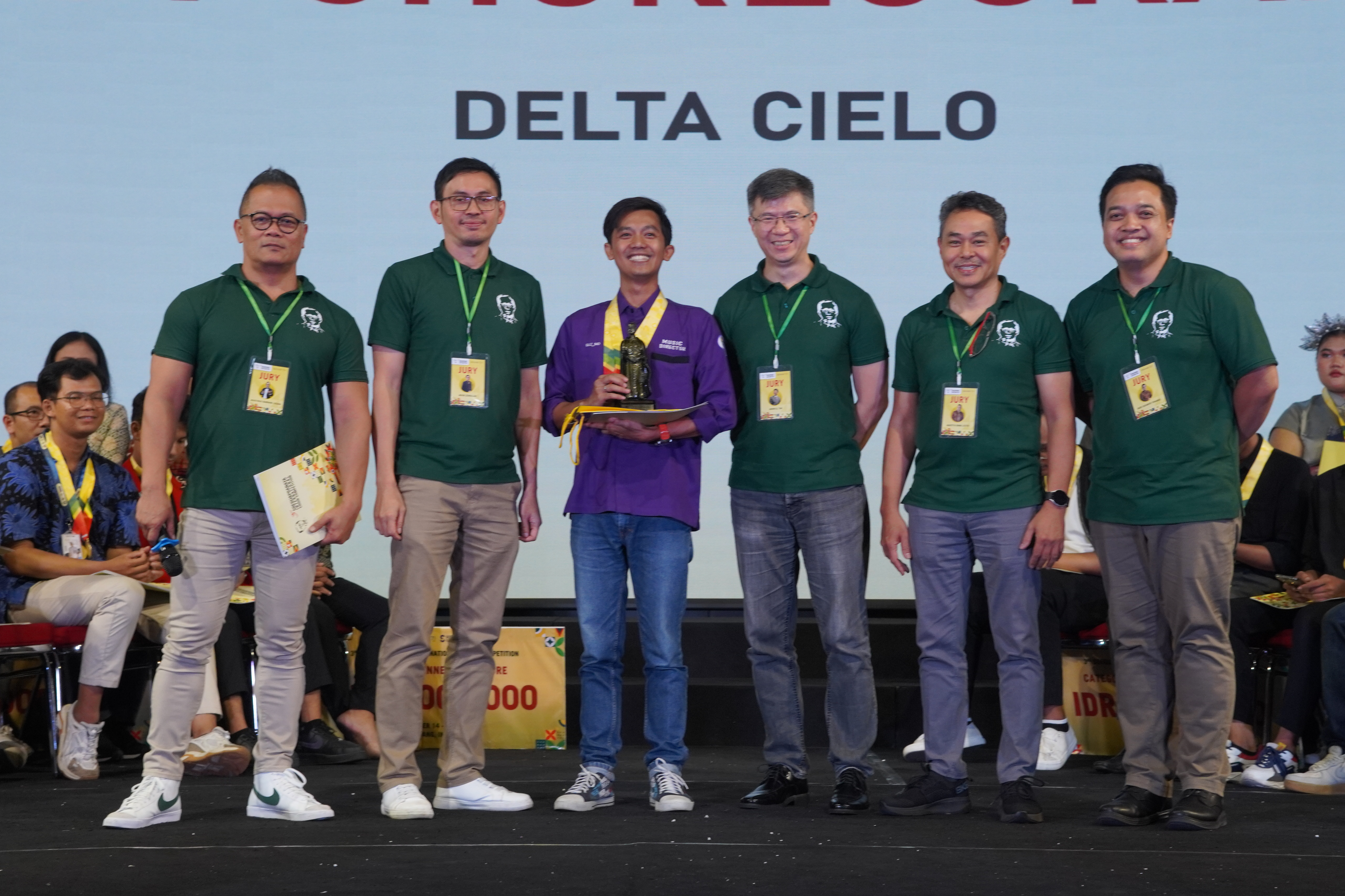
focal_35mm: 98
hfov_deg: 20.8
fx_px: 3661
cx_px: 692
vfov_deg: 14.0
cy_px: 396
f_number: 4.5
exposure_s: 1/160
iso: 800
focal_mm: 56
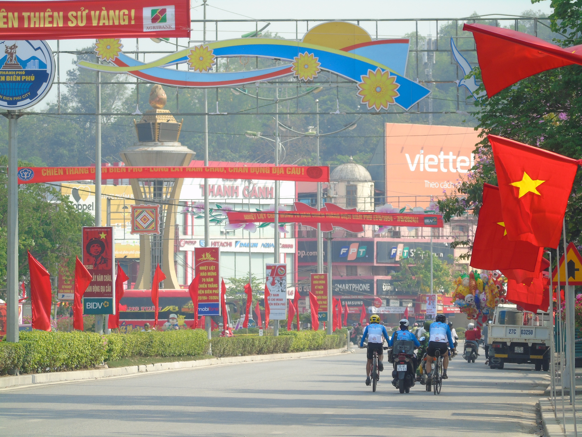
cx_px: 291
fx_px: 4086
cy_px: 218
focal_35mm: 243
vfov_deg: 6.1
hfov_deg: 8.1
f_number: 4.8
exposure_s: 1/200
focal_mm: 43
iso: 80
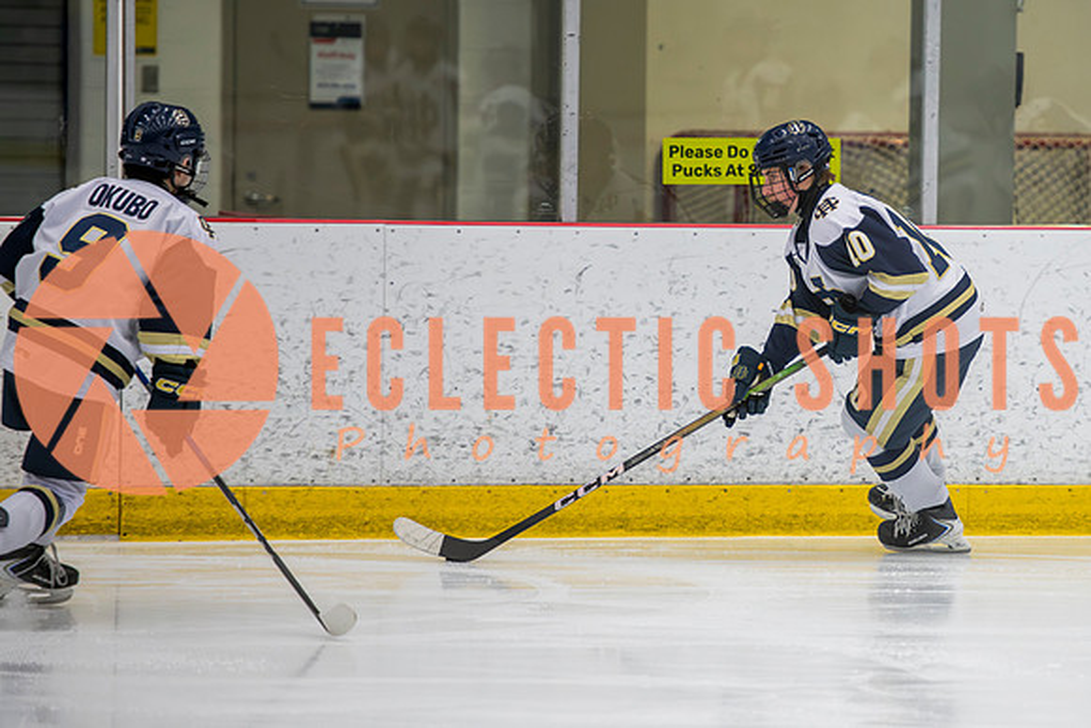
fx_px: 8327
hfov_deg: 7.5
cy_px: 307
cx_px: 833
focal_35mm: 275
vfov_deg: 5.0
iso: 2000
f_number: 3.2
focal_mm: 180
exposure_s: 1/640
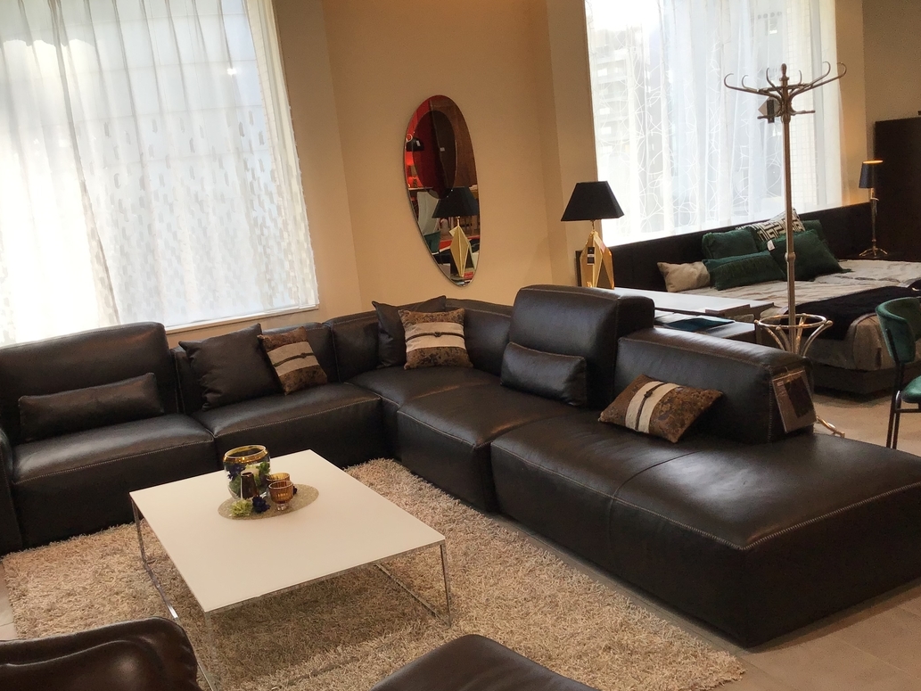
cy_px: 348
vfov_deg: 39.7
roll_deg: +6.8
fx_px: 958
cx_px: 440
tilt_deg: -10.2
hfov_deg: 51.3
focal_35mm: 36
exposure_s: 1/120
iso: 32
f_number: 2.4
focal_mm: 3.3
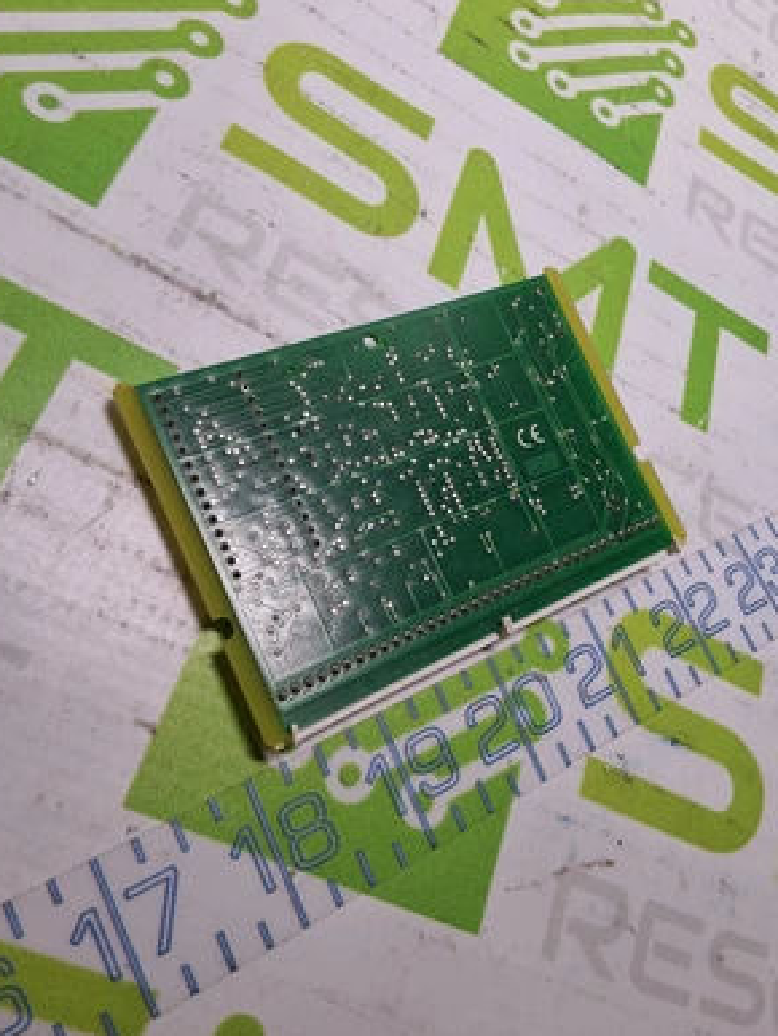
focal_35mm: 29
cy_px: 531
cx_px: 386
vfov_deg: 61.6
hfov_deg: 48.3
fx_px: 868
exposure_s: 1/120
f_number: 1.9
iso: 50
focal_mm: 2.91
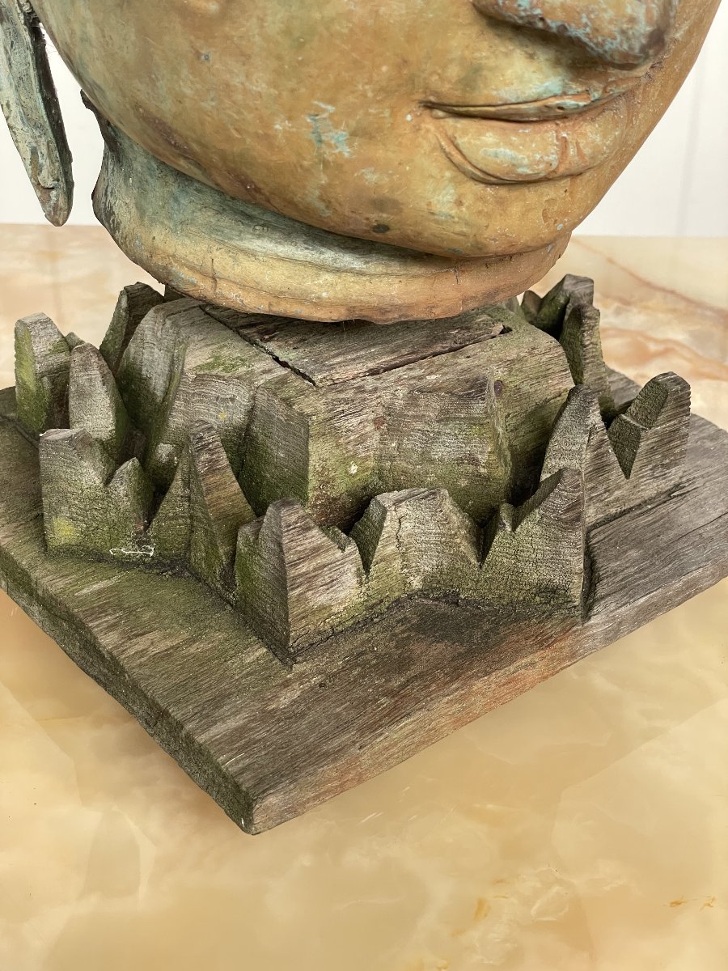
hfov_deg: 28.0
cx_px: 364
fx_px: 1458
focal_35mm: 52
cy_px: 486
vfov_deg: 36.8
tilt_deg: -29.4
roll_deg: -0.1
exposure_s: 1/99
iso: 200
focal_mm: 6
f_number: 2
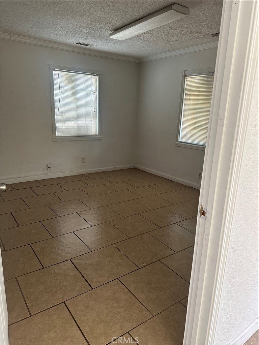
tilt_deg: -14.5
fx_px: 239
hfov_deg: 56.8
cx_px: 130
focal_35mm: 24
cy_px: 172
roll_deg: -3.1
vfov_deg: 71.6
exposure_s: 1/83
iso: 250
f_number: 1.78
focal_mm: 6.86
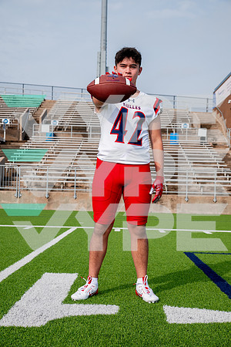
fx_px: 529
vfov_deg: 36.2
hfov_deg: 24.6
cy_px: 174
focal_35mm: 55
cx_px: 116
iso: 125
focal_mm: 55
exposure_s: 1/320
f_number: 7.1
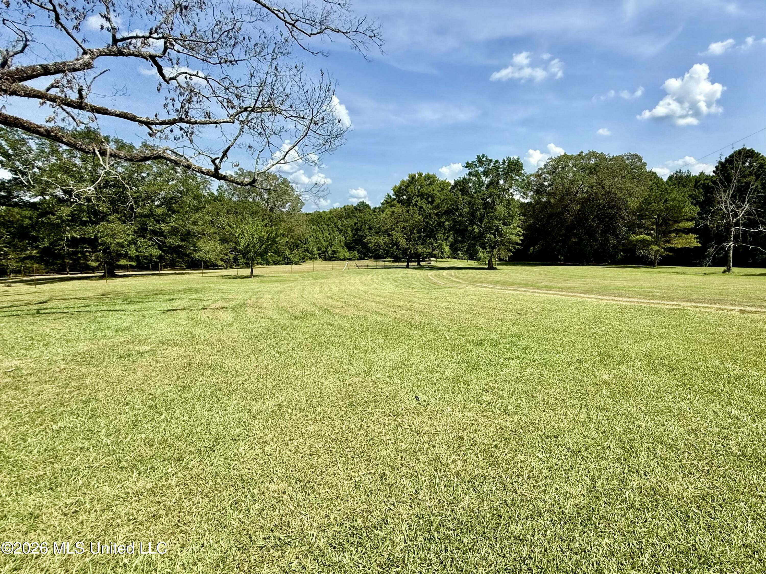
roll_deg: -0.5
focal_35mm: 14
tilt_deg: -5.7
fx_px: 310
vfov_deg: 85.7
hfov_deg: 102.1
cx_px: 383
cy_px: 287
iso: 50
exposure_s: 1/2320
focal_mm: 2.22
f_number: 2.2
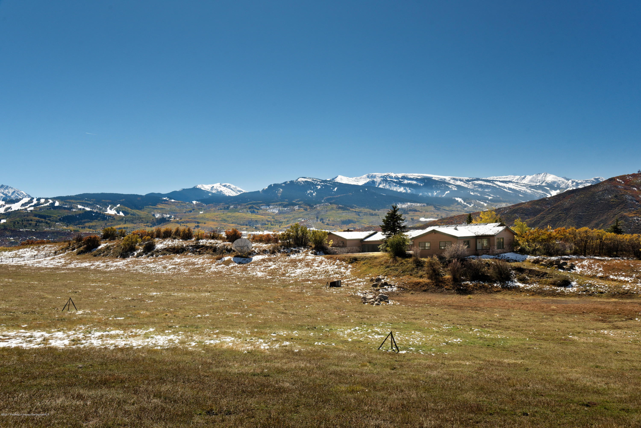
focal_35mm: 32
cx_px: 320
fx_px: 570
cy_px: 214
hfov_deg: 58.7
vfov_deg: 41.1
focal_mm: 32
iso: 200
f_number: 9
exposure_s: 1/50
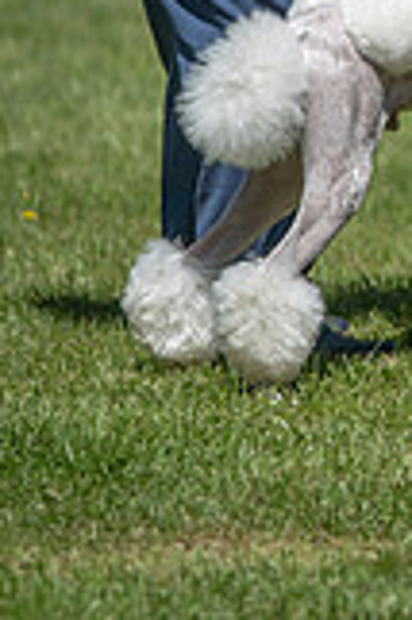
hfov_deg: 3.1
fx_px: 7707
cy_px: -19
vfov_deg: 4.6
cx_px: 477
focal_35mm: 448
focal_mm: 160
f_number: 2.8
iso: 100
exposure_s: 1/1600
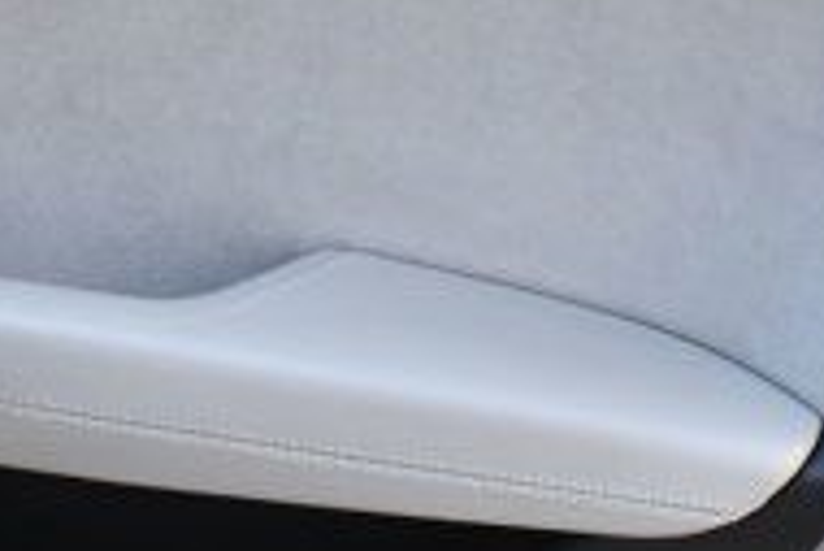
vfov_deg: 11.3
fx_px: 2772
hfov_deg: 16.9
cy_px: 80
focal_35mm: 121
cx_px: 265
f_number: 5.6
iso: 400
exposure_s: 1/250
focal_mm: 24
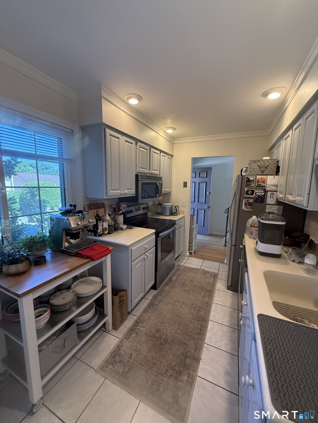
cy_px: 212
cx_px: 159
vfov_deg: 102.1
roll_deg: -0.8
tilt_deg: -7.2
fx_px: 171
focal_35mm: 14
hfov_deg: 85.7
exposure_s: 1/120
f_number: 2.2
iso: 400
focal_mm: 2.22
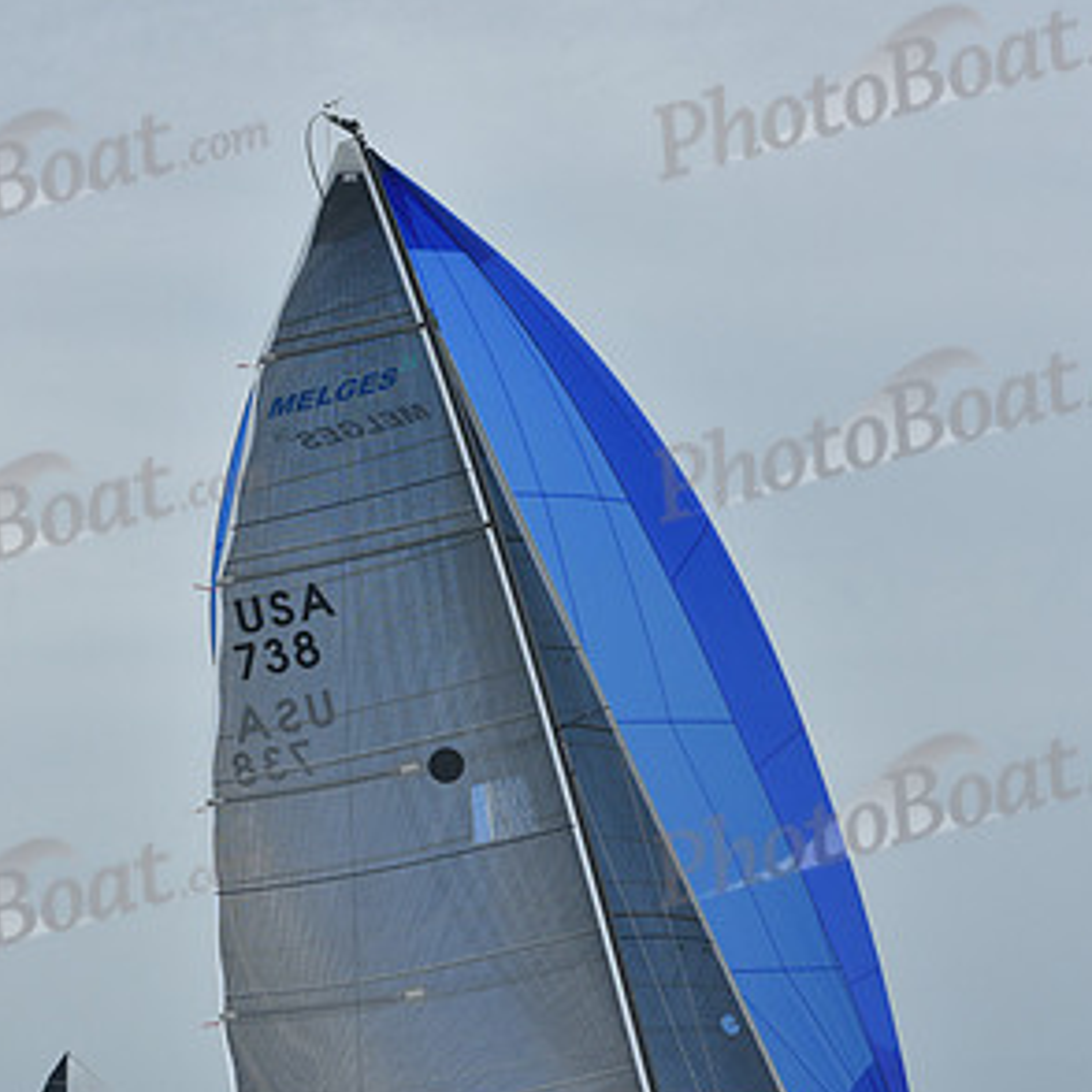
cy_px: 672
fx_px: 5139
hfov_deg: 12.1
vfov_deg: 12.1
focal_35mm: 144
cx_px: 462
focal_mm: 86
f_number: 6.3
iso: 320
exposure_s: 1/1000
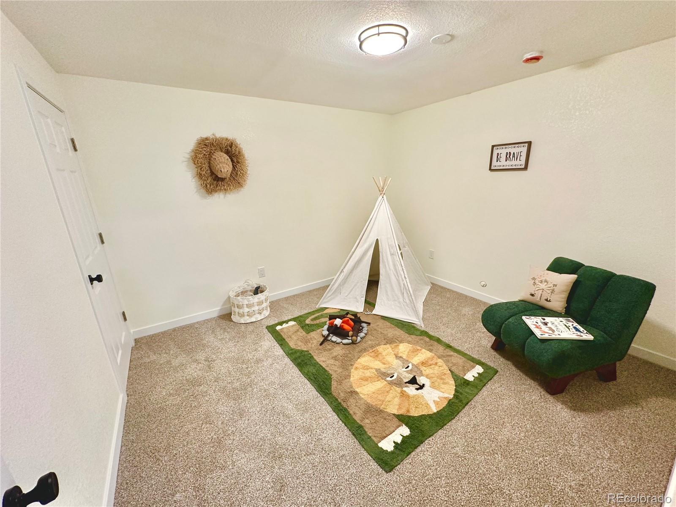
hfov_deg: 102.1
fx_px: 273
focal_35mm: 14
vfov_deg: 85.7
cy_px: 254
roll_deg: +1.6
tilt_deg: -15.4
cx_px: 338
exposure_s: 1/60
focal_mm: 2.22
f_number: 2.2
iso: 250
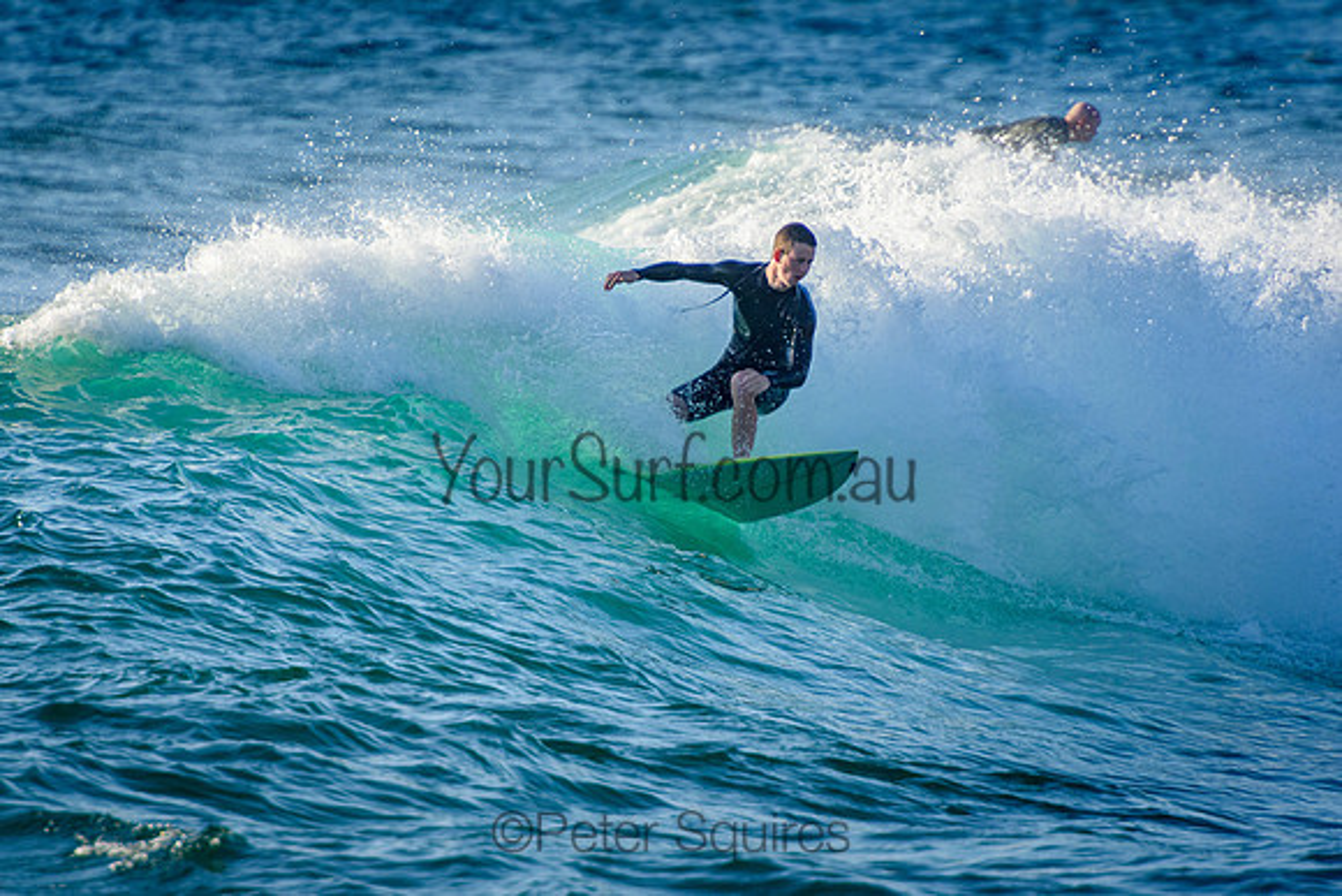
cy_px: 448
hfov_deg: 3.4
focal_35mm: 611
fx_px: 22763
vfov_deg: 2.3
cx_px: 671
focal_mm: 400
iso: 560
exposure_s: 1/2000
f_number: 5.6
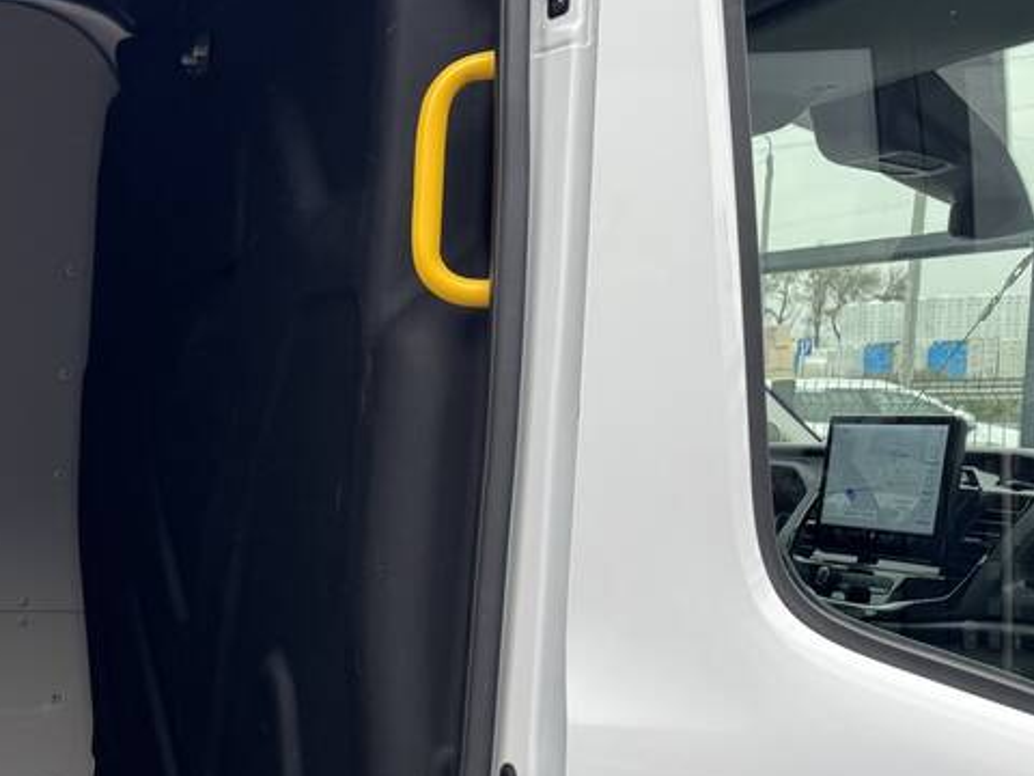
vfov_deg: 23.8
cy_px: 688
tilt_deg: -9.2
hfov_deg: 27.8
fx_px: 1792
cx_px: -241
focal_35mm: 60
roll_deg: +1.7
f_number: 1.78
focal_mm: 6.76
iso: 64
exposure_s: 1/248
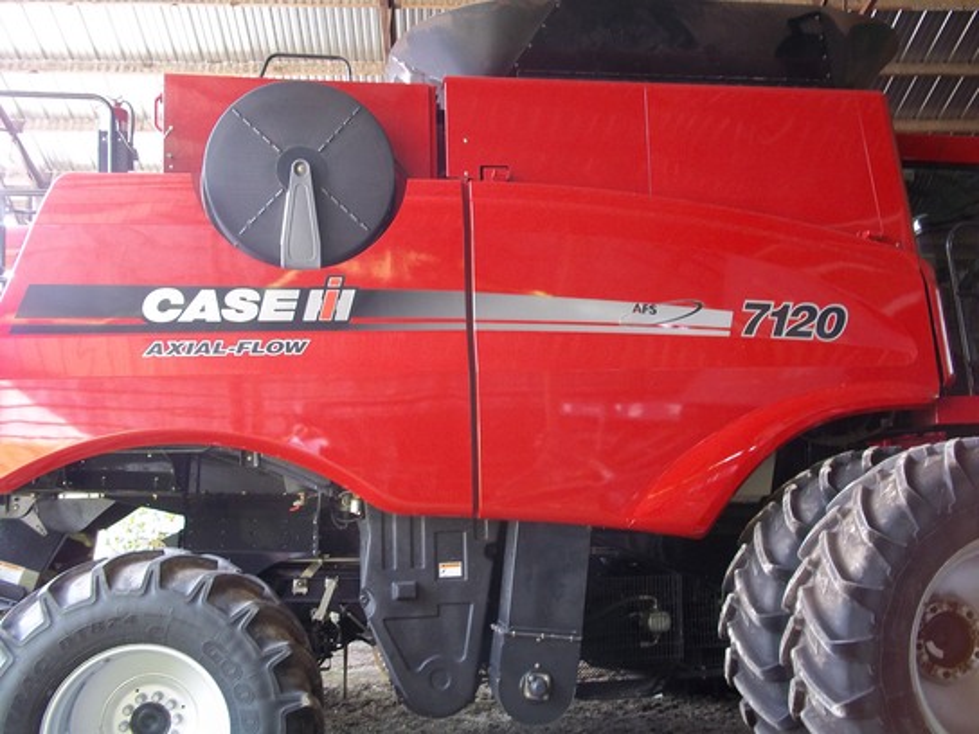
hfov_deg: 51.4
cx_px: 490
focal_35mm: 36
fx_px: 1018
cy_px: 367
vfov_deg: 39.7
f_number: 3.1
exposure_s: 1/30
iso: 121
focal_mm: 6.5
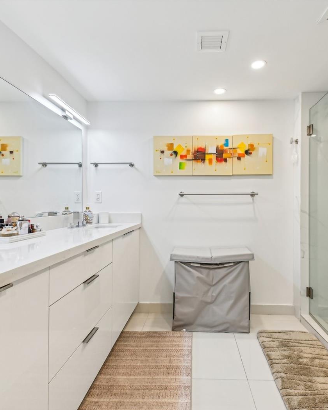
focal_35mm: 20
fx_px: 243
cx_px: 187
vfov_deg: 80.4
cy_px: 206
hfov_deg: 67.8
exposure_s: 1/13
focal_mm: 14
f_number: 7.1
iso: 140
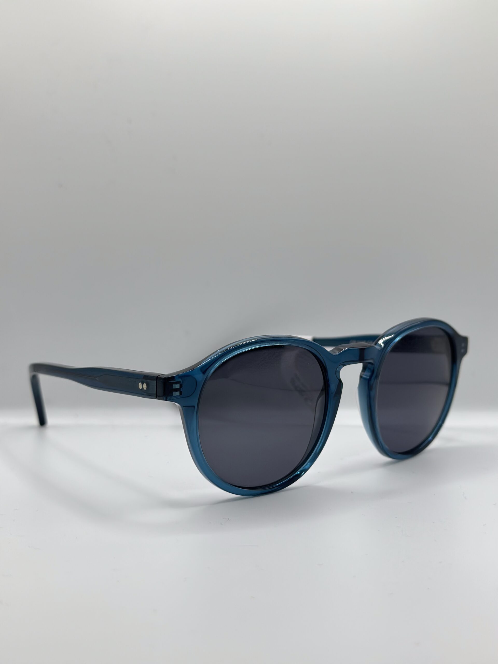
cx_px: 249
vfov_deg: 39.7
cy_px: 332
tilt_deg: -28.3
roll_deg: +0.1
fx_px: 921
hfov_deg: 30.3
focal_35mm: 48
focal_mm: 6.86
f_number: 1.78
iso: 80
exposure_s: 1/681
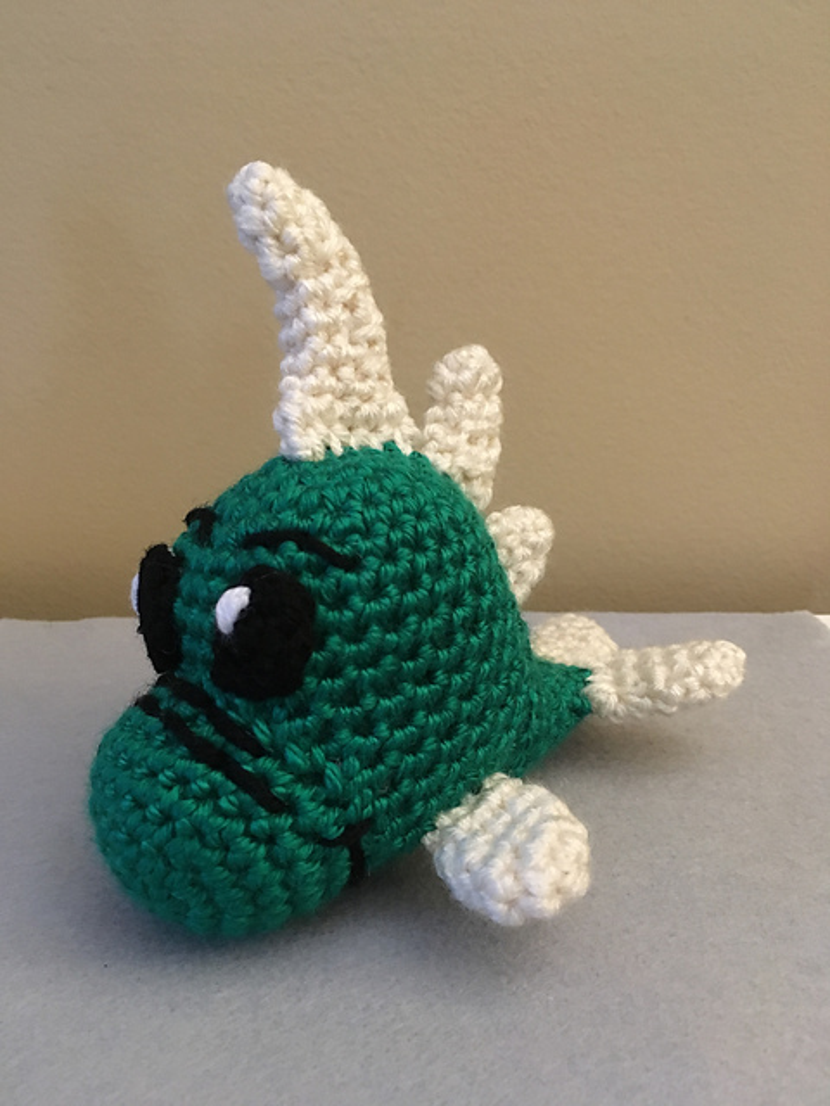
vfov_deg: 61.7
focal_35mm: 29
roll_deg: +2.1
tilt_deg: -22.4
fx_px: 927
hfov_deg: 48.2
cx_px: 415
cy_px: 553
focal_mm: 4.15
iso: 400
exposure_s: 1/15
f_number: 2.2
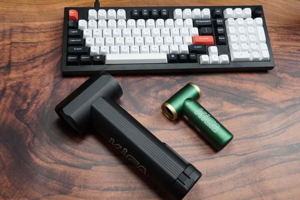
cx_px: 151
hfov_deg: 50.1
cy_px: 102
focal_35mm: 39
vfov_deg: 34.6
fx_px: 321
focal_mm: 25
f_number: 5.6
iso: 320
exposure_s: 1/40
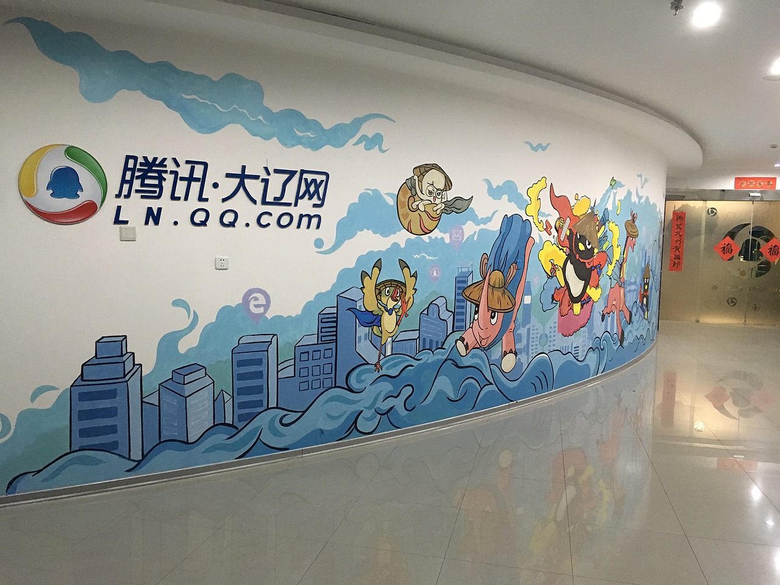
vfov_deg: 48.2
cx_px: 390
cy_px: 292
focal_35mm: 29
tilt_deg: -4.1
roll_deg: +0.7
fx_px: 653
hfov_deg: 61.7
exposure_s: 1/33
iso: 250
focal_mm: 4.15
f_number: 2.2
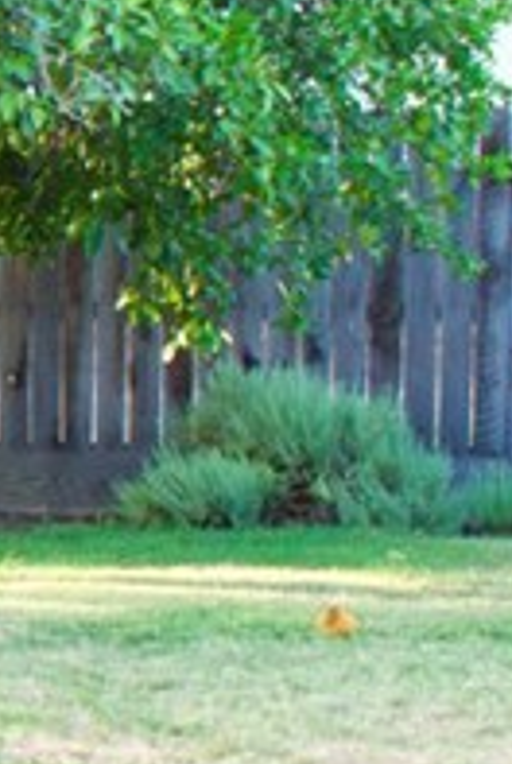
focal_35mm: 140
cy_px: 586
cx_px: -1121
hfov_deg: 8.1
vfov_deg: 14.6
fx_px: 2976
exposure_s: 1/13
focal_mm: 18
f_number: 22
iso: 800
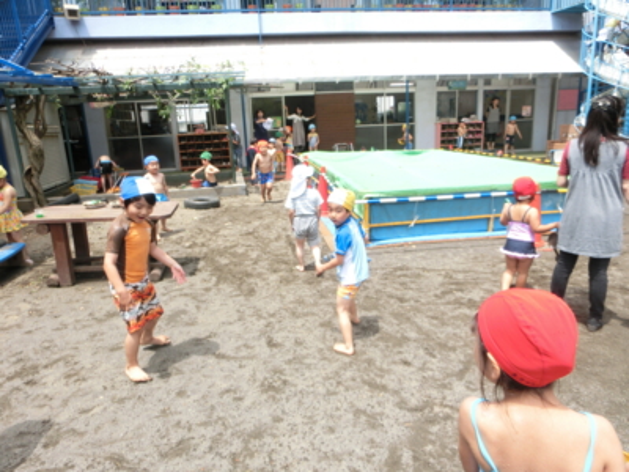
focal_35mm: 24
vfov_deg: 56.8
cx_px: 314
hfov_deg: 71.6
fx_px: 436
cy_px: 236
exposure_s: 1/250
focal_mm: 4.24
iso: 80
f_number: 3
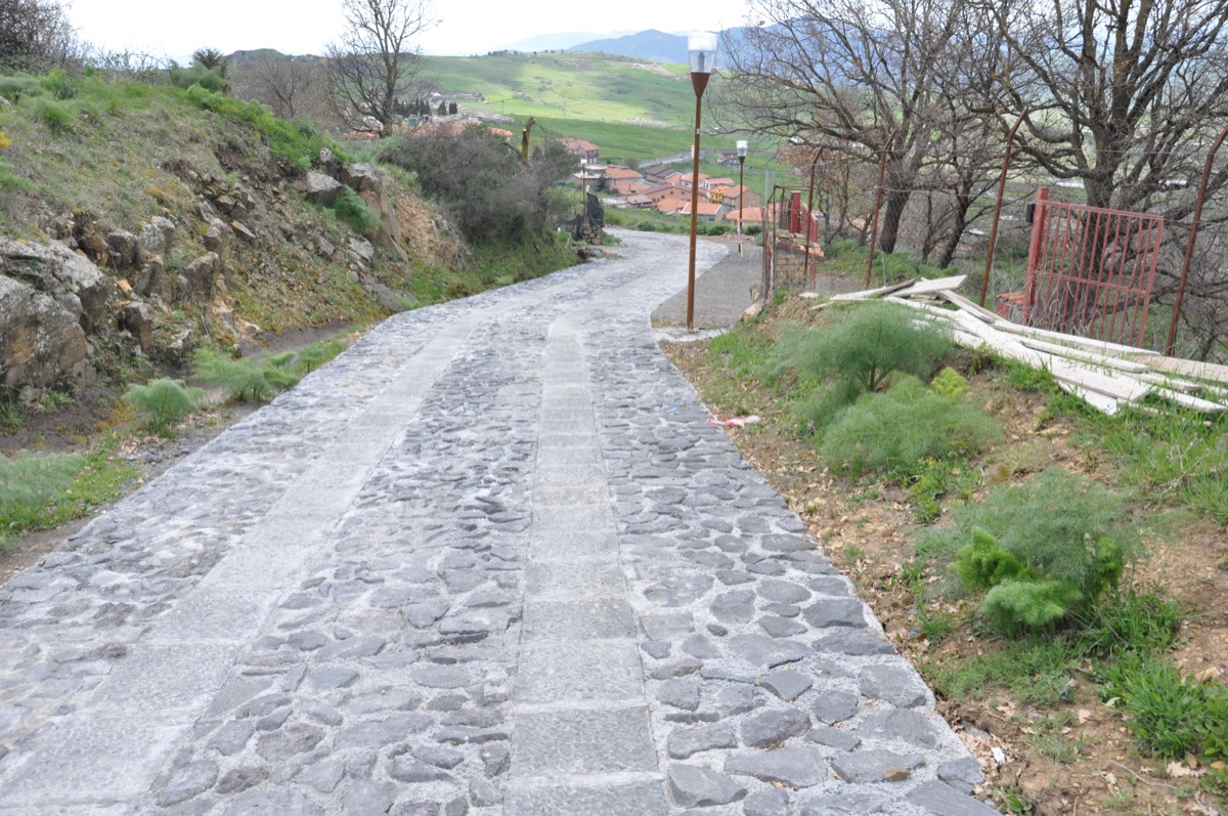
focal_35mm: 33
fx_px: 1124
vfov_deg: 39.9
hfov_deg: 57.3
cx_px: 614
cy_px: 408
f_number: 8
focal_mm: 22
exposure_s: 1/2500
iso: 2000
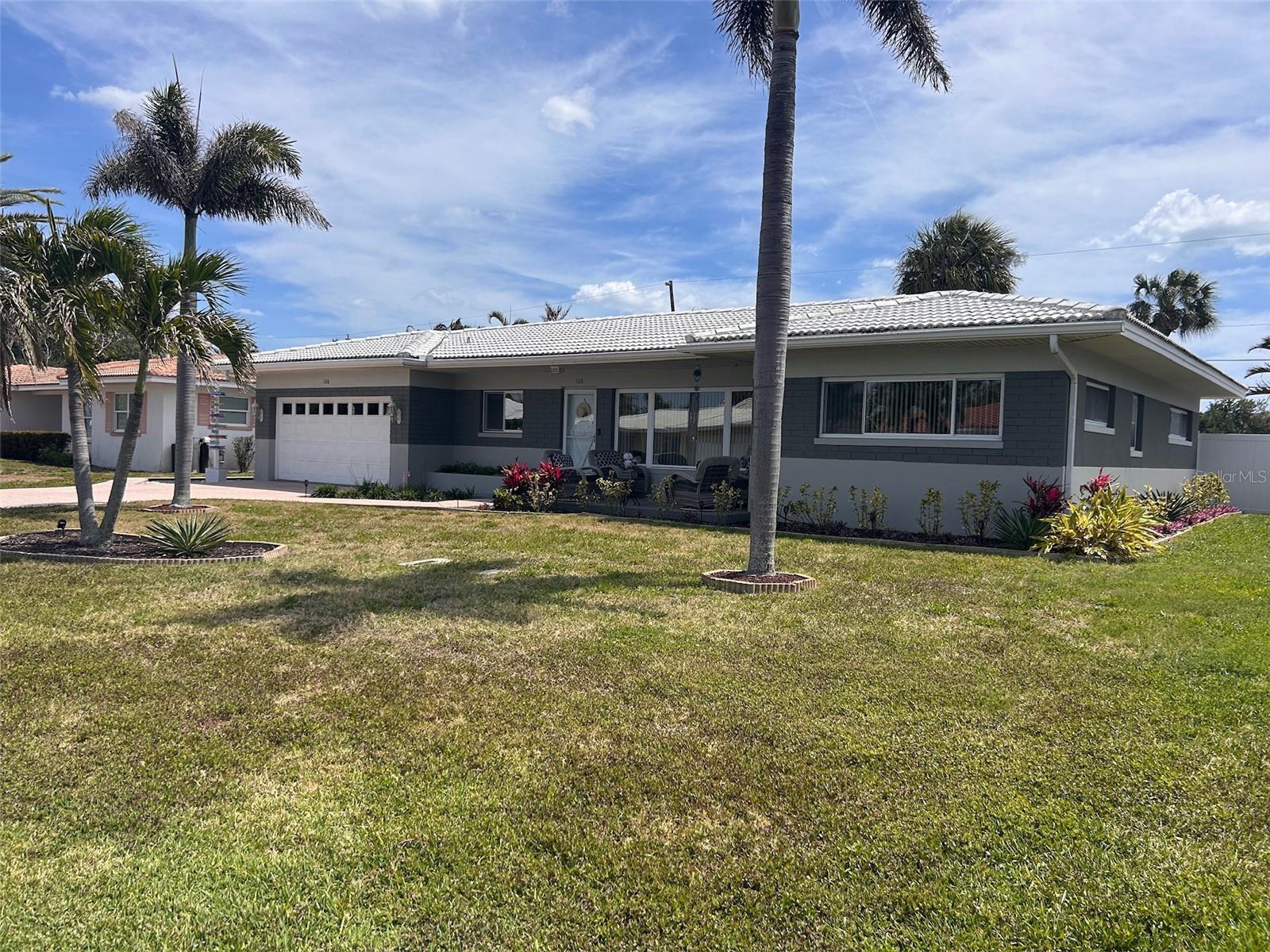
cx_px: 635
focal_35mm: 26
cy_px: 476
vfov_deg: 53.1
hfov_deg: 67.3
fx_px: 954
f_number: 1.5
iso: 50
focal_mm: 5.7
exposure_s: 1/5076
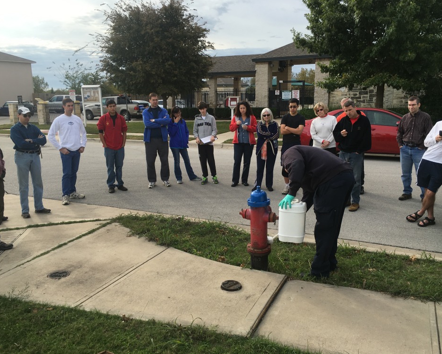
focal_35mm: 31
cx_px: 231
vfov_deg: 47.1
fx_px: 406
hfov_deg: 57.2
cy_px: 177
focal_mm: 4.15
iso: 25
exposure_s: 1/605
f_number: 2.2
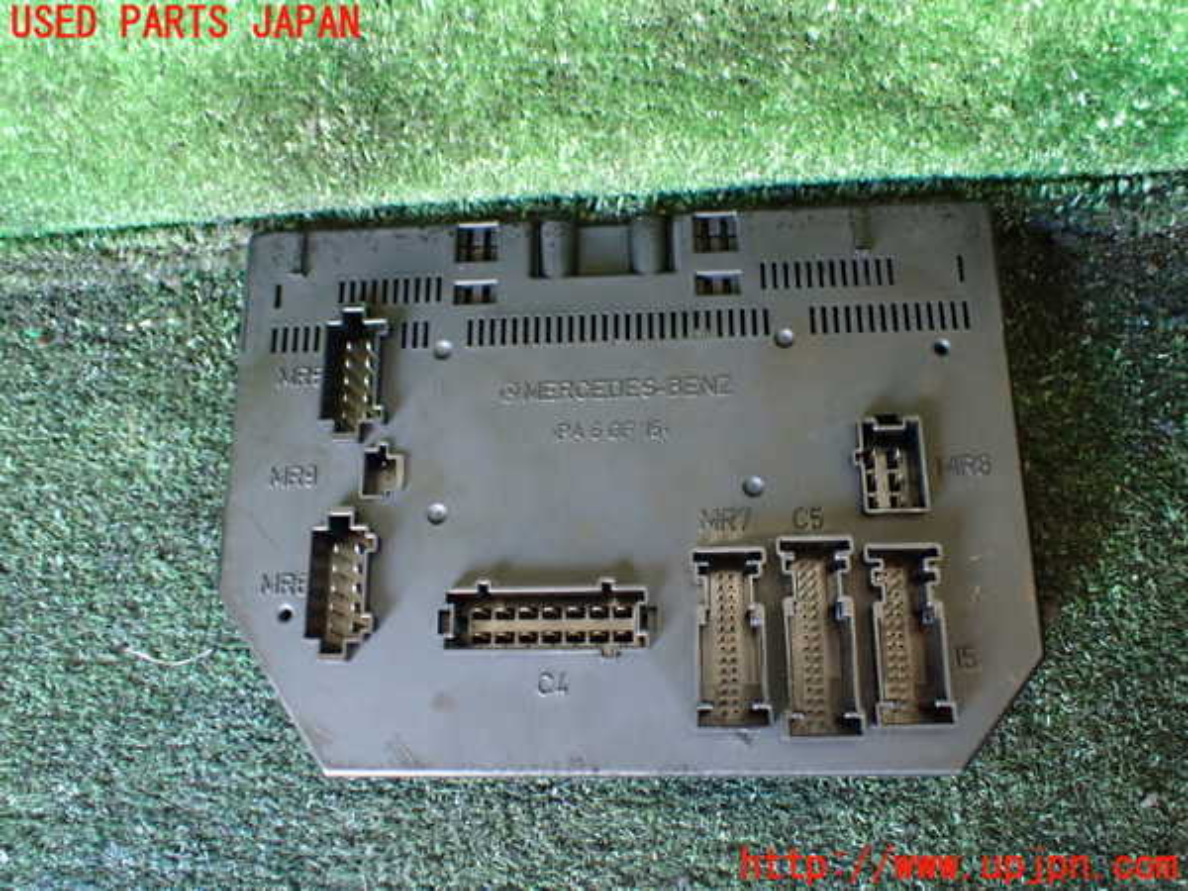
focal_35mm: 30
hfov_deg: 60.0
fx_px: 1030
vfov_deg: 46.8
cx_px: 594
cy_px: 446
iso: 800
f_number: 2.3
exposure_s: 1/30
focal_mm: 5.4
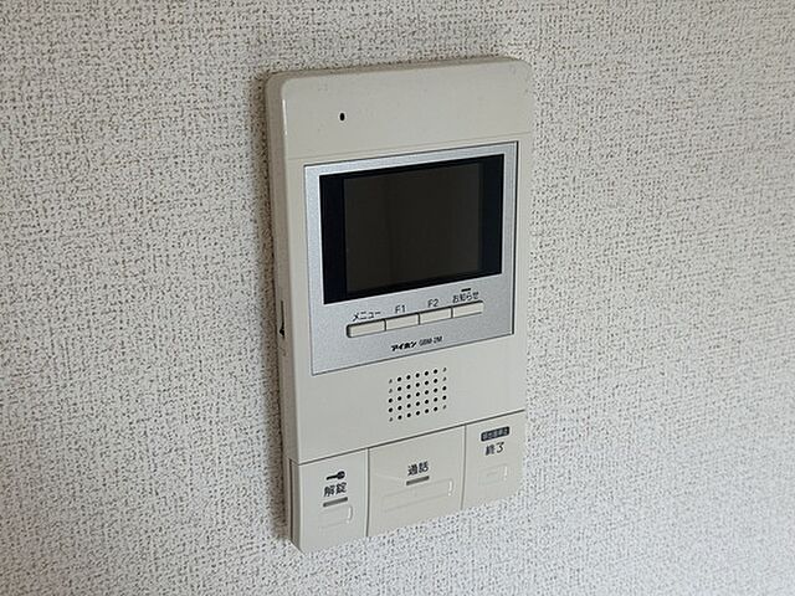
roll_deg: +0.0
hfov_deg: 39.7
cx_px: 398
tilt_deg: -19.0
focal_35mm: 48
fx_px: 1102
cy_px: 298
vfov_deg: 30.3
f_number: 1.78
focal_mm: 6.76
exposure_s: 1/161
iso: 64
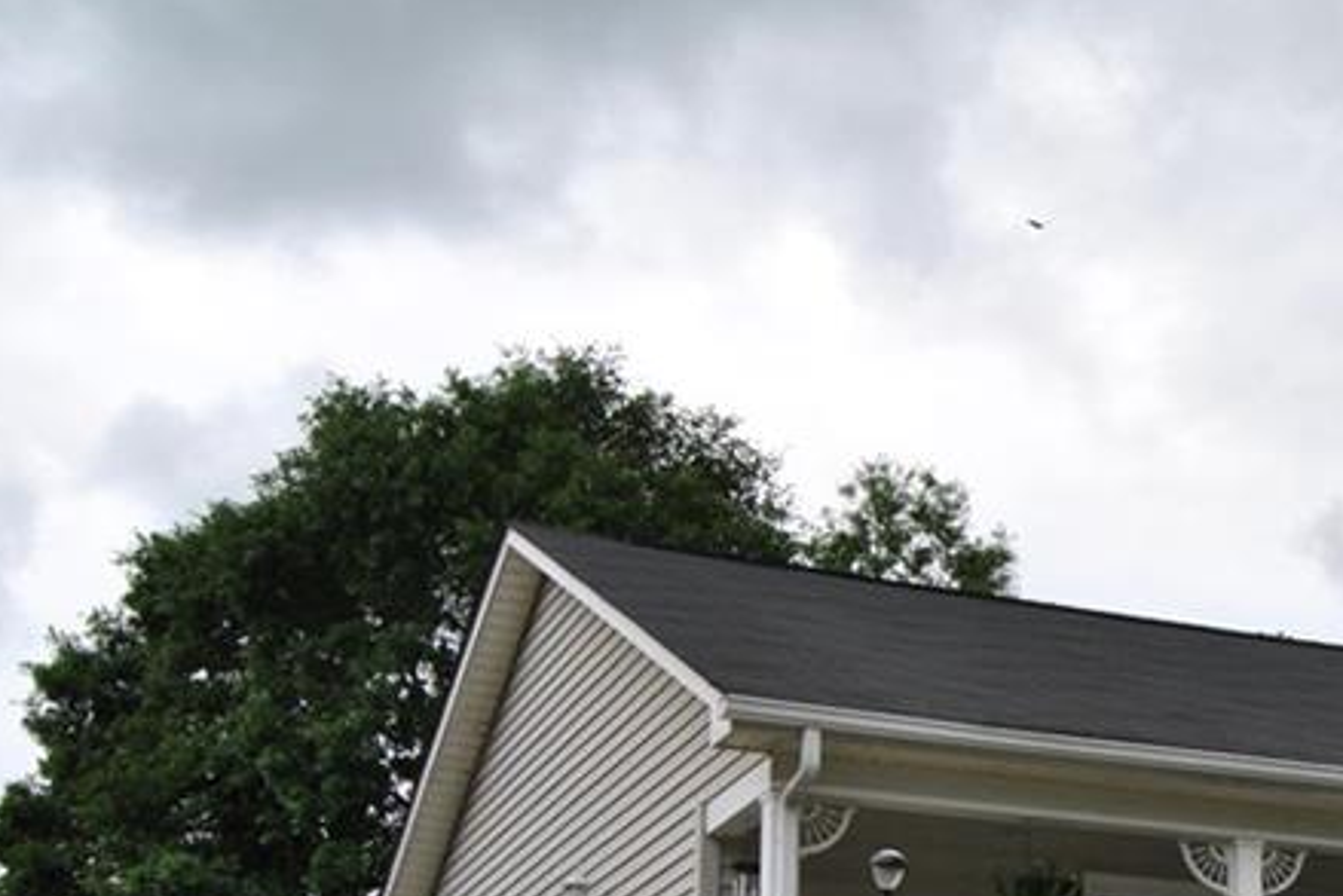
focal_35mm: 70
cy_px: 862
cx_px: 1349
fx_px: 2612
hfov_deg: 27.2
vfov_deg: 19.0
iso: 100
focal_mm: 20
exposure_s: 1/200
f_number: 9
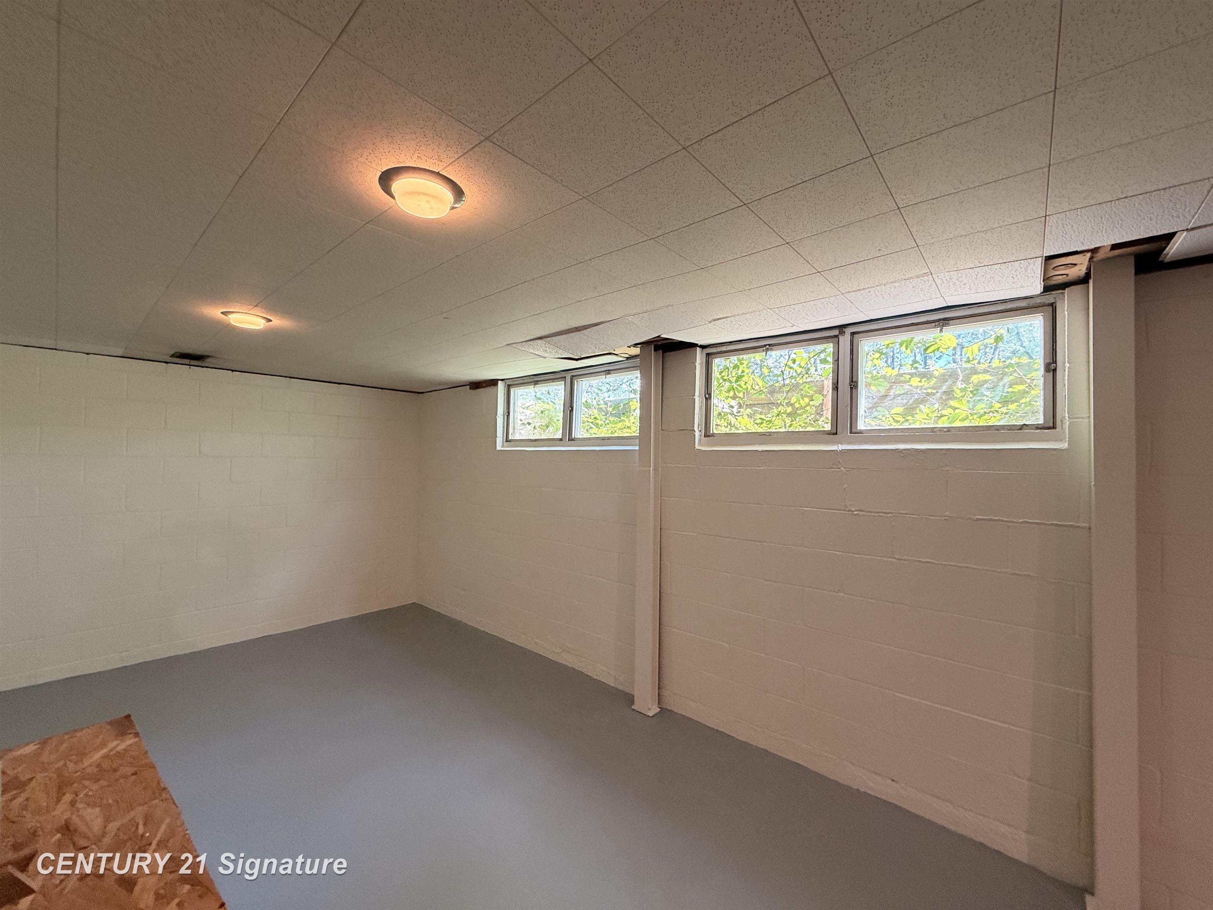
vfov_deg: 85.7
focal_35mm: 14
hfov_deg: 102.1
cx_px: 606
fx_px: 491
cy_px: 455
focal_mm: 2.22
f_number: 2.2
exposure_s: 1/60
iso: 250
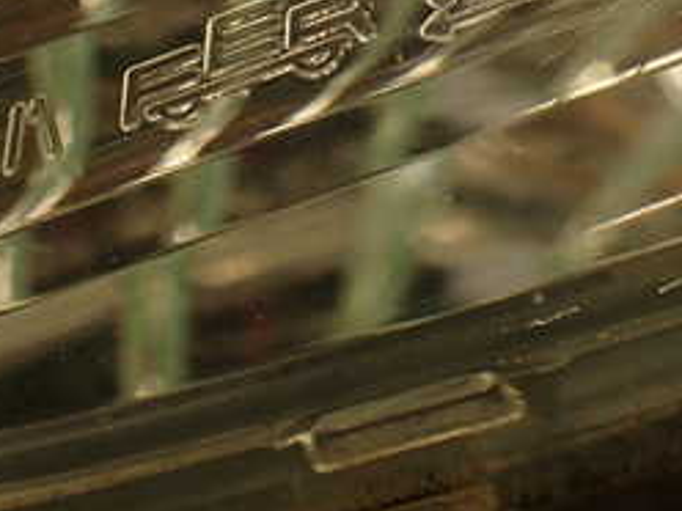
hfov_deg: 22.5
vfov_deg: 16.5
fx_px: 1714
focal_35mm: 87
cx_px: 366
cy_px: -30
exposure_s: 1/80
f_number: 2.5
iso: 160
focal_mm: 6.37
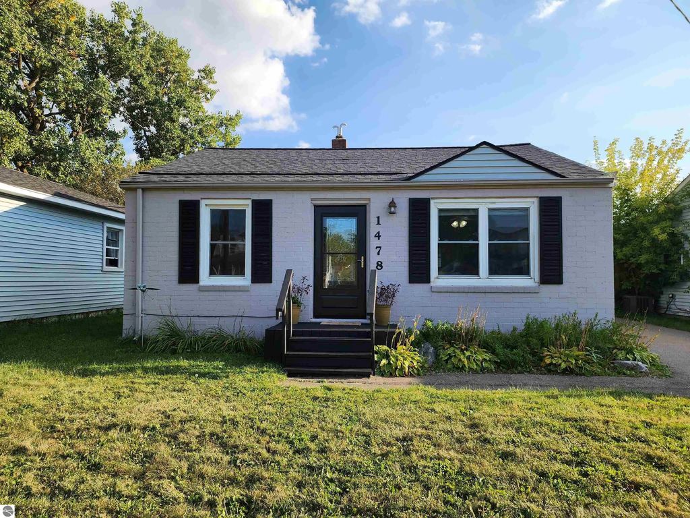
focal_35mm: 23
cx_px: 345
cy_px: 259
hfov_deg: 73.9
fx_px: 458
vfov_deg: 58.9
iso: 12
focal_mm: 6.4
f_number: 1.8
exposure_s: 1/583
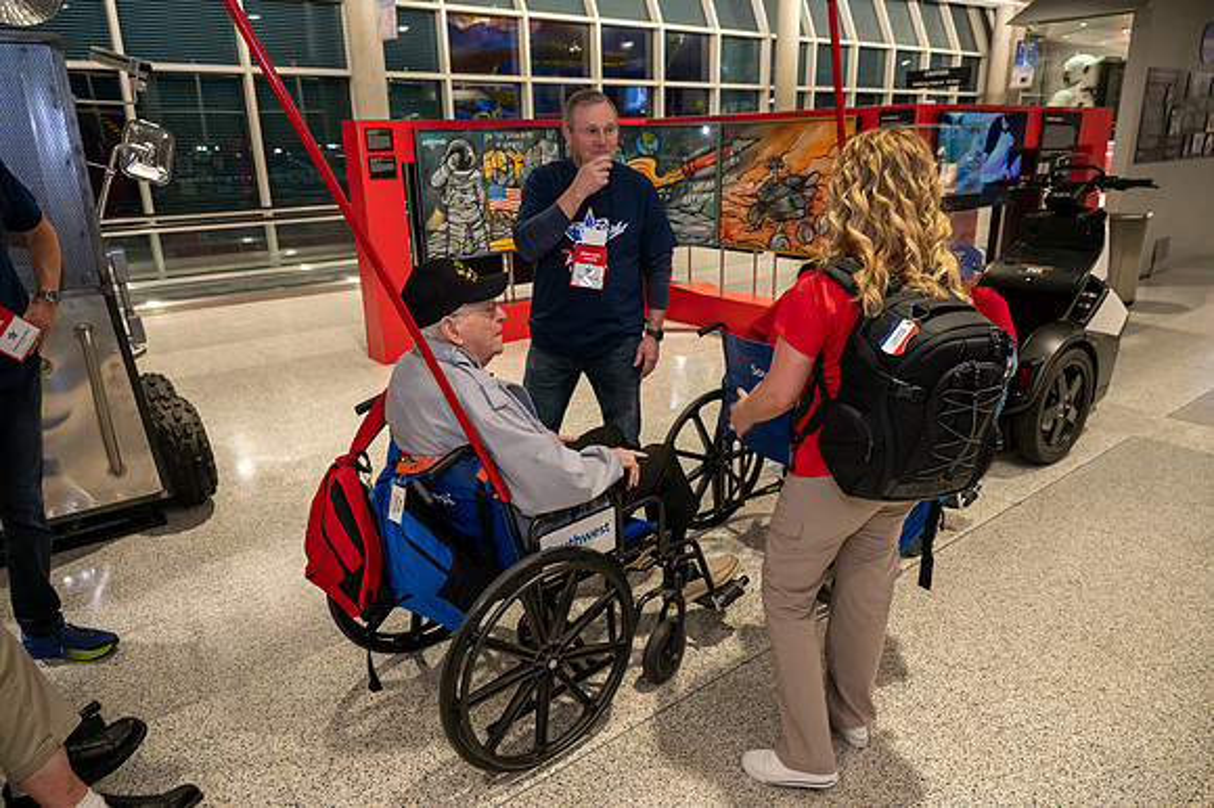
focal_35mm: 24
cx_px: 607
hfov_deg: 73.8
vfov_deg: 53.1
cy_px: 404
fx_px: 809
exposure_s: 1/160
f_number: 5
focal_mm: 24
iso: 4500
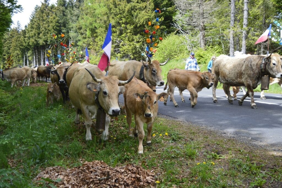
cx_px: 141
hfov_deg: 46.4
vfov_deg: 31.8
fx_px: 329
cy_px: 94
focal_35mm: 42
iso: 100
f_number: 5
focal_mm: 28
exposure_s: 1/160
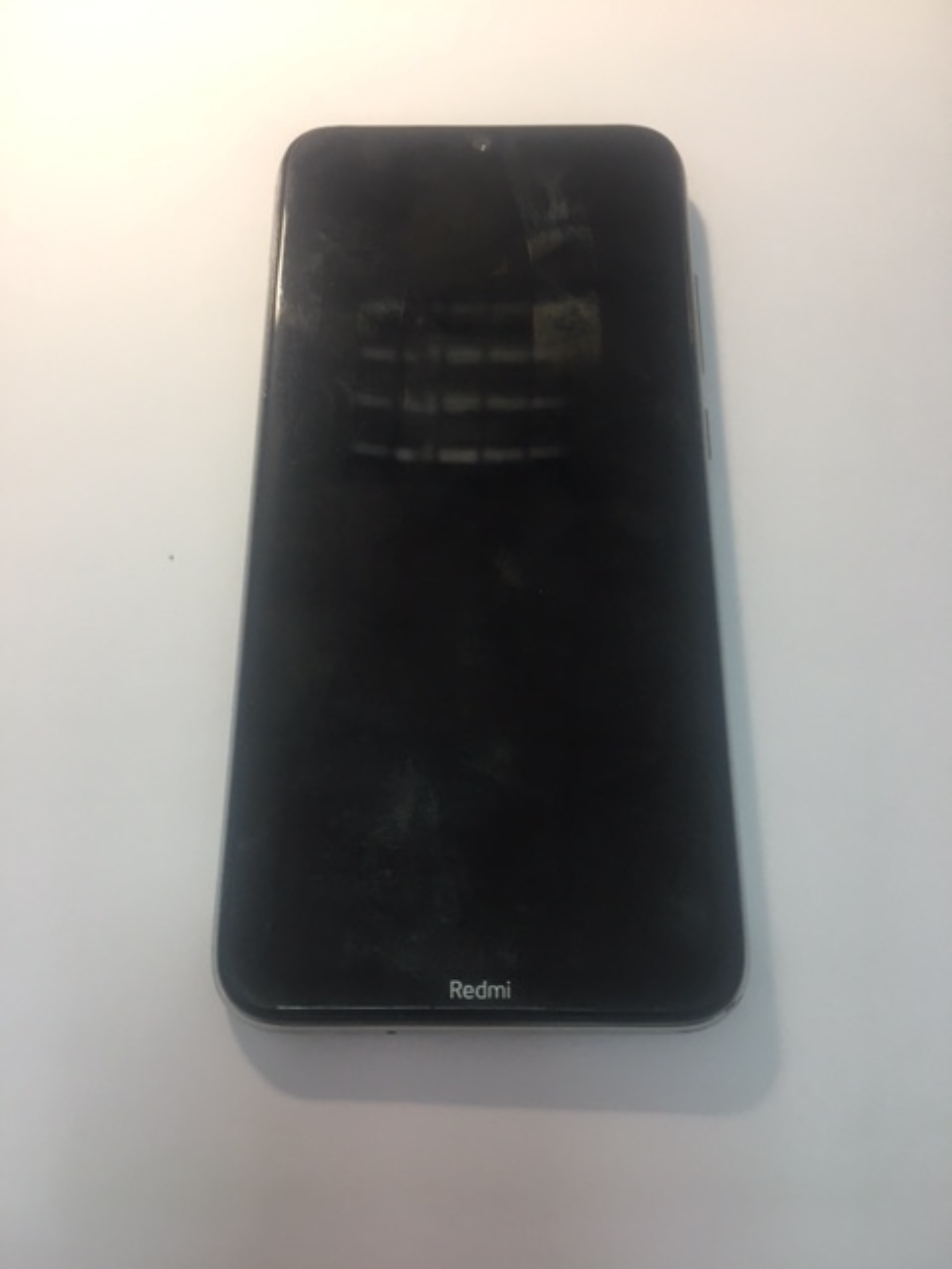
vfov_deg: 61.7
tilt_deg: -68.6
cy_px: 634
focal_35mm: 29
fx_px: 1063
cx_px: 476
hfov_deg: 48.2
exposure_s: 1/33
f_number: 2.2
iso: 80
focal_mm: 4.15
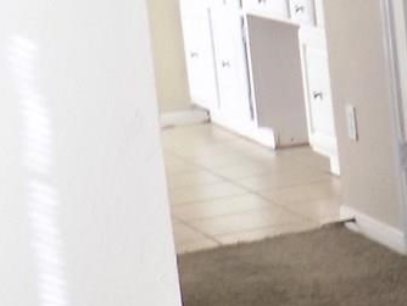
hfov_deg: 10.2
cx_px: 1227
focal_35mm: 141
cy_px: 59
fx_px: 1659
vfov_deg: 10.5
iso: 80
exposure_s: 1/30
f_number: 3.1
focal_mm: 4
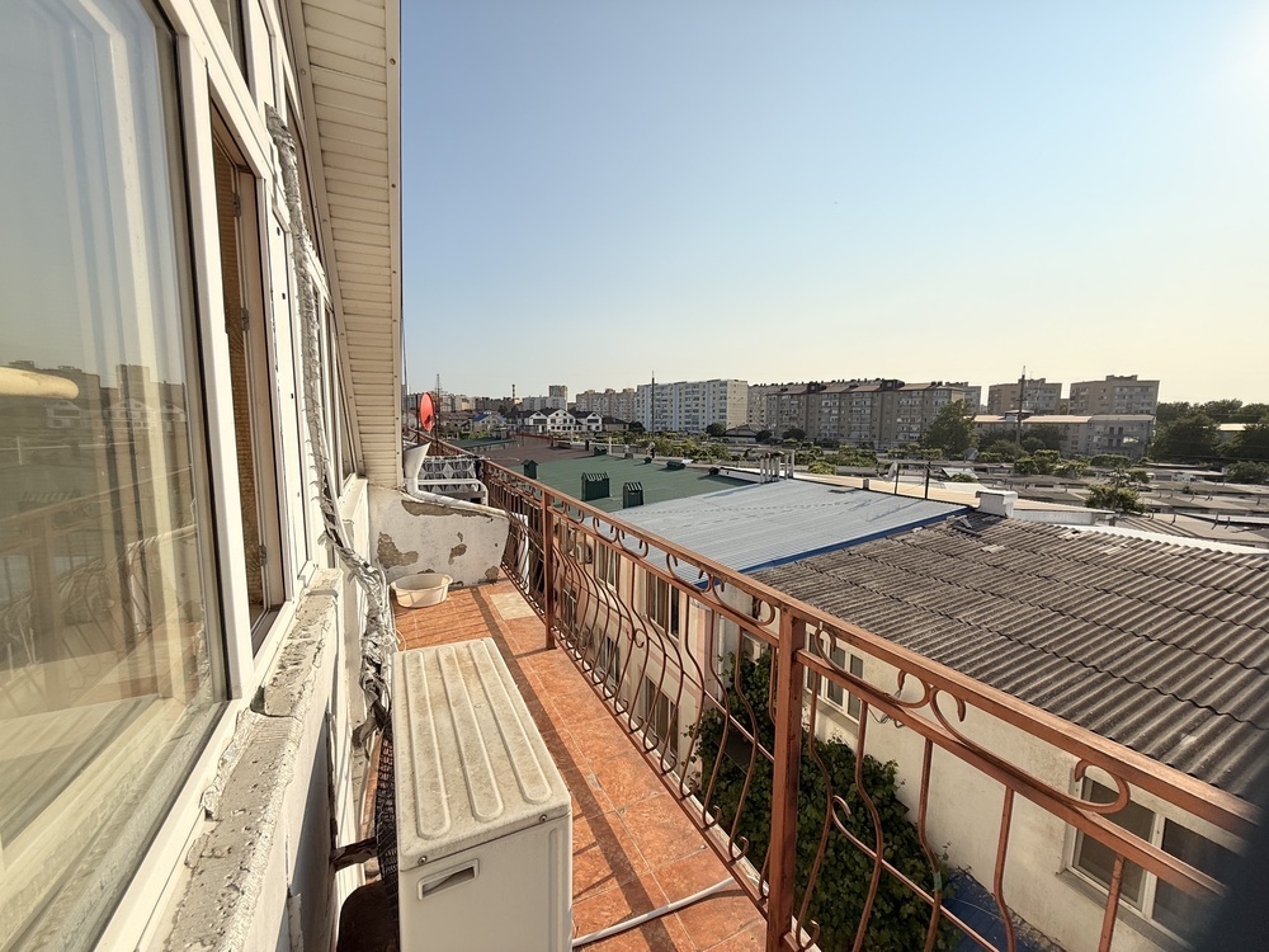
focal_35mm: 14
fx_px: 513
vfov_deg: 85.7
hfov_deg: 102.1
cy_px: 476
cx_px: 634
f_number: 2.2
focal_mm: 2.22
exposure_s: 1/3663
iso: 50
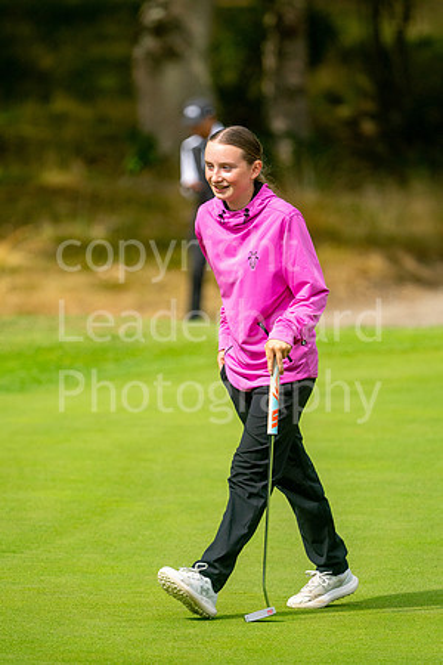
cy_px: 332
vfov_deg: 4.6
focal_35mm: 450
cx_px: 222
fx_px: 8306
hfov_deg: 3.1
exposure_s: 1/4000
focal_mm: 300
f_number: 4
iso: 320
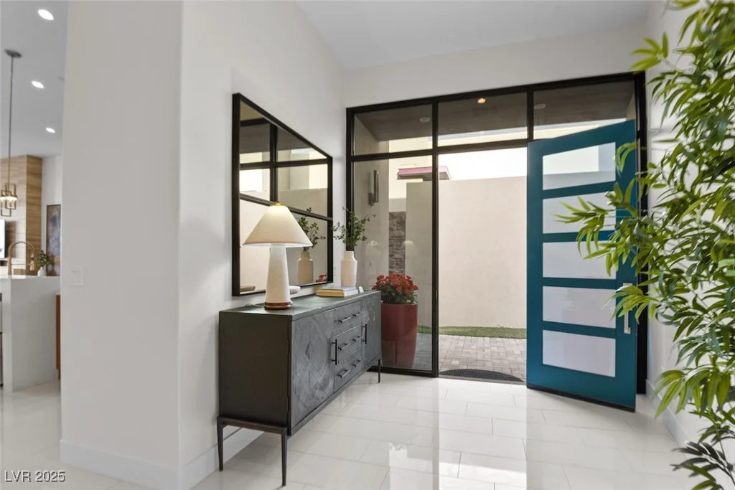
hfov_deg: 96.7
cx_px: 368
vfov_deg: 73.8
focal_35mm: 16
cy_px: 245
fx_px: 327
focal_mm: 16
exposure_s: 1/6
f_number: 8
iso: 100
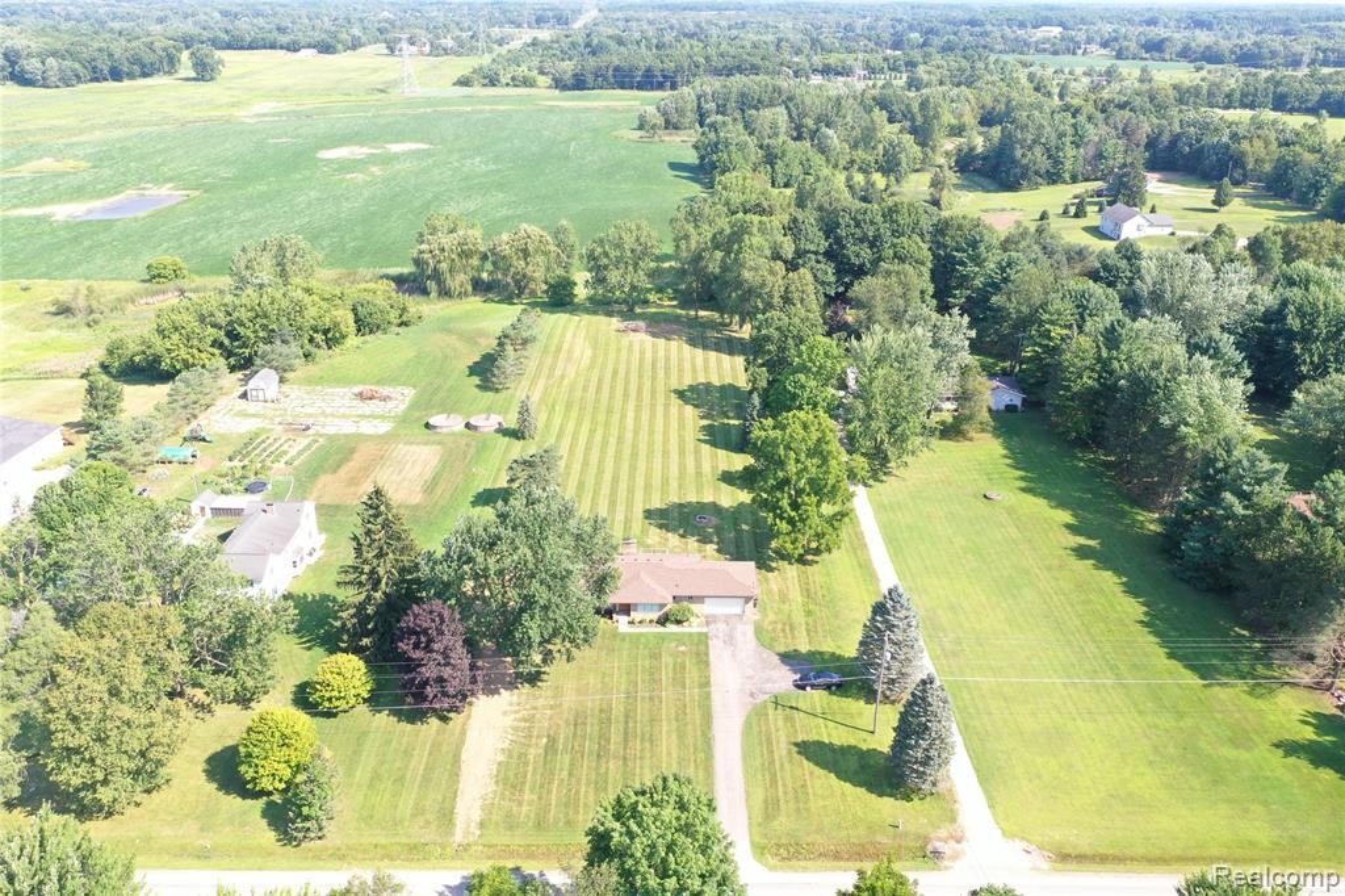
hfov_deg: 65.5
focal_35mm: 28
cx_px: 672
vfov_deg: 46.4
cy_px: 448
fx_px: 1046
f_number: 4.5
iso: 100
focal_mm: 10.26
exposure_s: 1/160
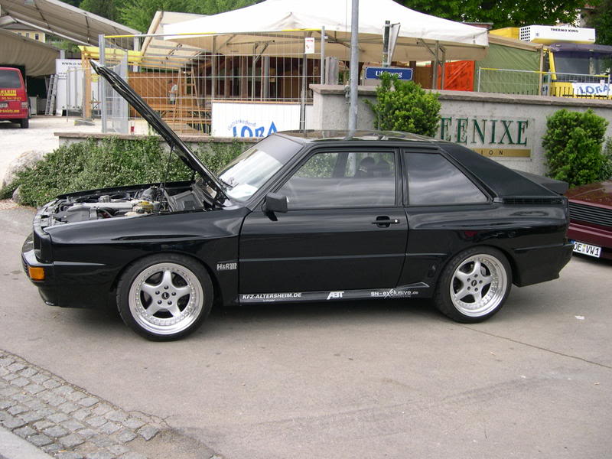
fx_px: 672
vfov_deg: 37.7
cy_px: 230
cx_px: 306
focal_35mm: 38
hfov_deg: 49.0
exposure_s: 1/371
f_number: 2.8
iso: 100
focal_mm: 8
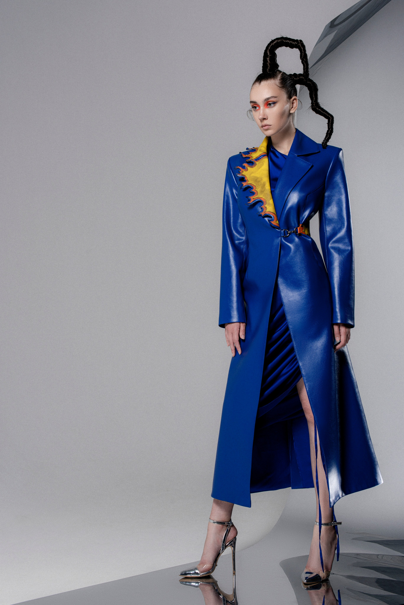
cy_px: 302
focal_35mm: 50
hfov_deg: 27.0
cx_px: 202
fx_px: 841
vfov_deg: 39.6
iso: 100
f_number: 7.1
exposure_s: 1/200
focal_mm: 50
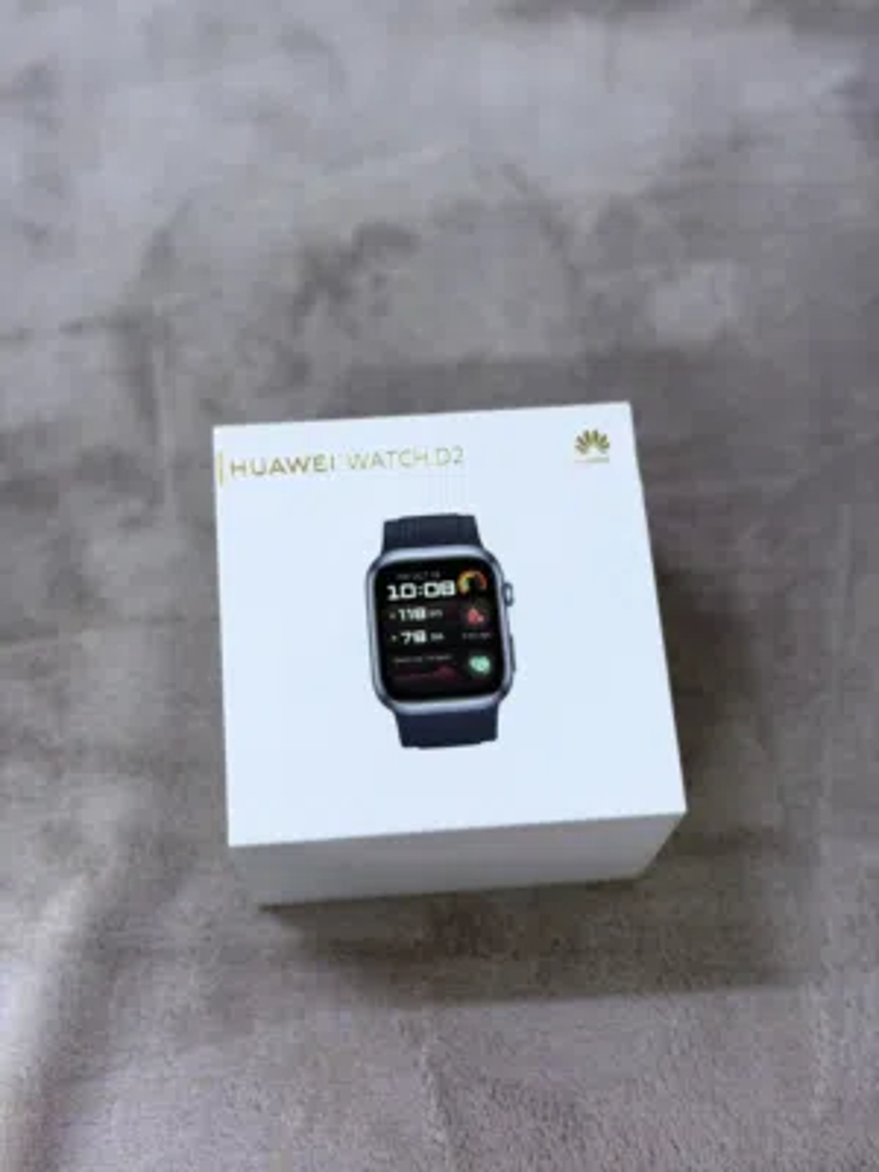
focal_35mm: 48
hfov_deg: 30.3
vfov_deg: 39.7
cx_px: 440
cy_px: 586
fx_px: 1625
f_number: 1.78
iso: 50
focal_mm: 6.76
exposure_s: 1/50
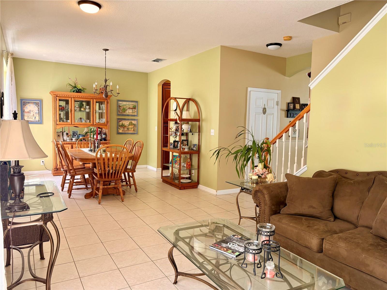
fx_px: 291
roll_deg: -1.1
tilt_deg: -3.2
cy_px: 145
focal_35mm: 26
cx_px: 194
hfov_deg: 67.3
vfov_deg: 53.1
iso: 125
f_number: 1.6
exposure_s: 1/120
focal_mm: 5.96
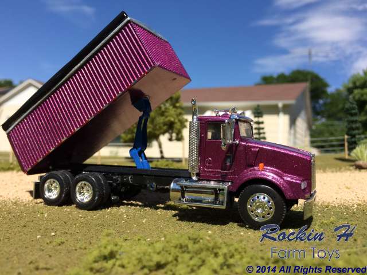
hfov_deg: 61.7
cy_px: 138
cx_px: 184
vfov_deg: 48.2
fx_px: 307
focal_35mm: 29
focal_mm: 4.15
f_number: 2.2
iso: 32
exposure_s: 1/2160
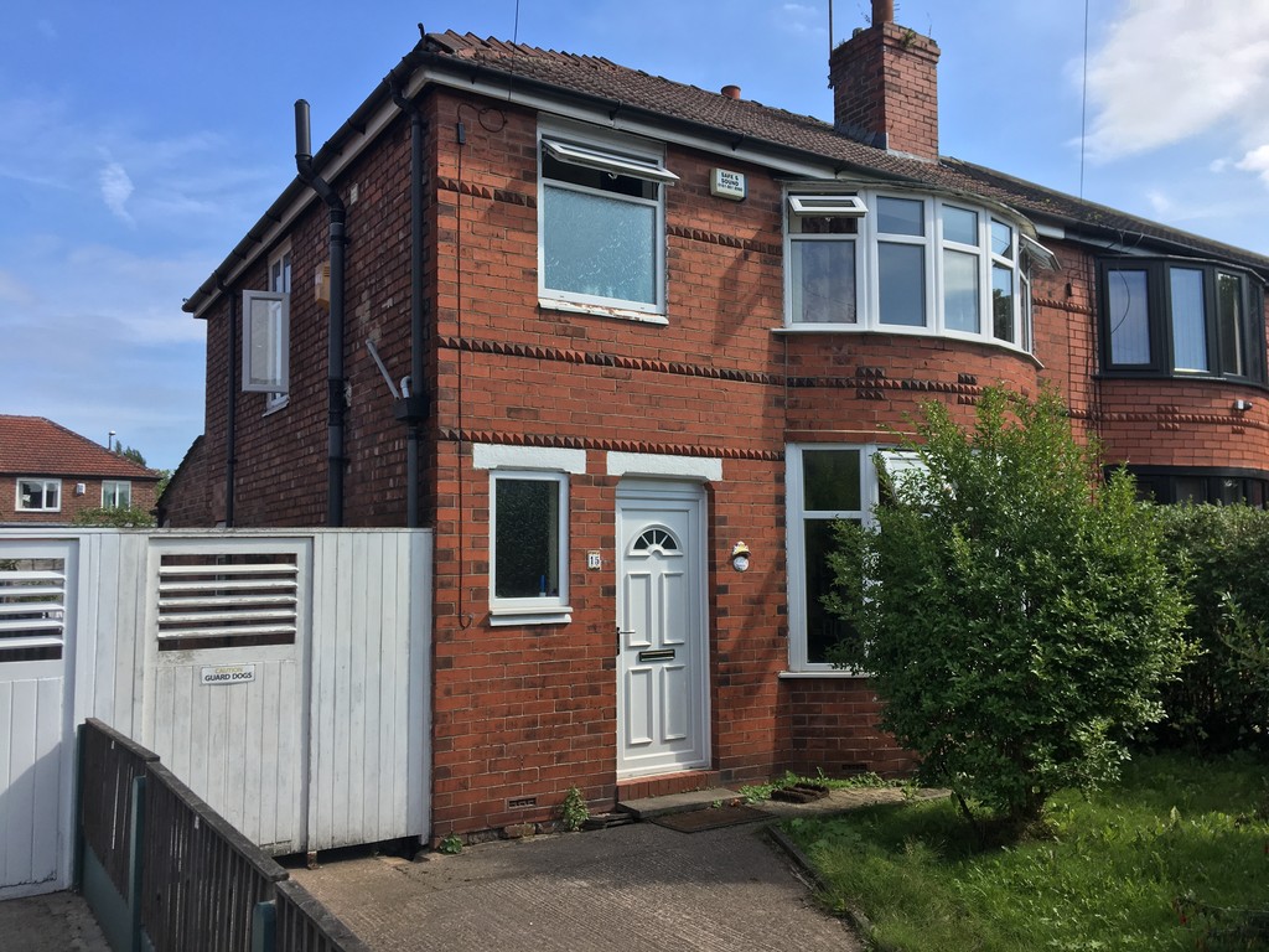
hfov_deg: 61.7
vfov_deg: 48.2
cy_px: 476
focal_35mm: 29
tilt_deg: +6.4
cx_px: 634
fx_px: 1063
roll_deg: -1.4
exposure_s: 1/1202
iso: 25
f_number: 2.2
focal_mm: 4.15
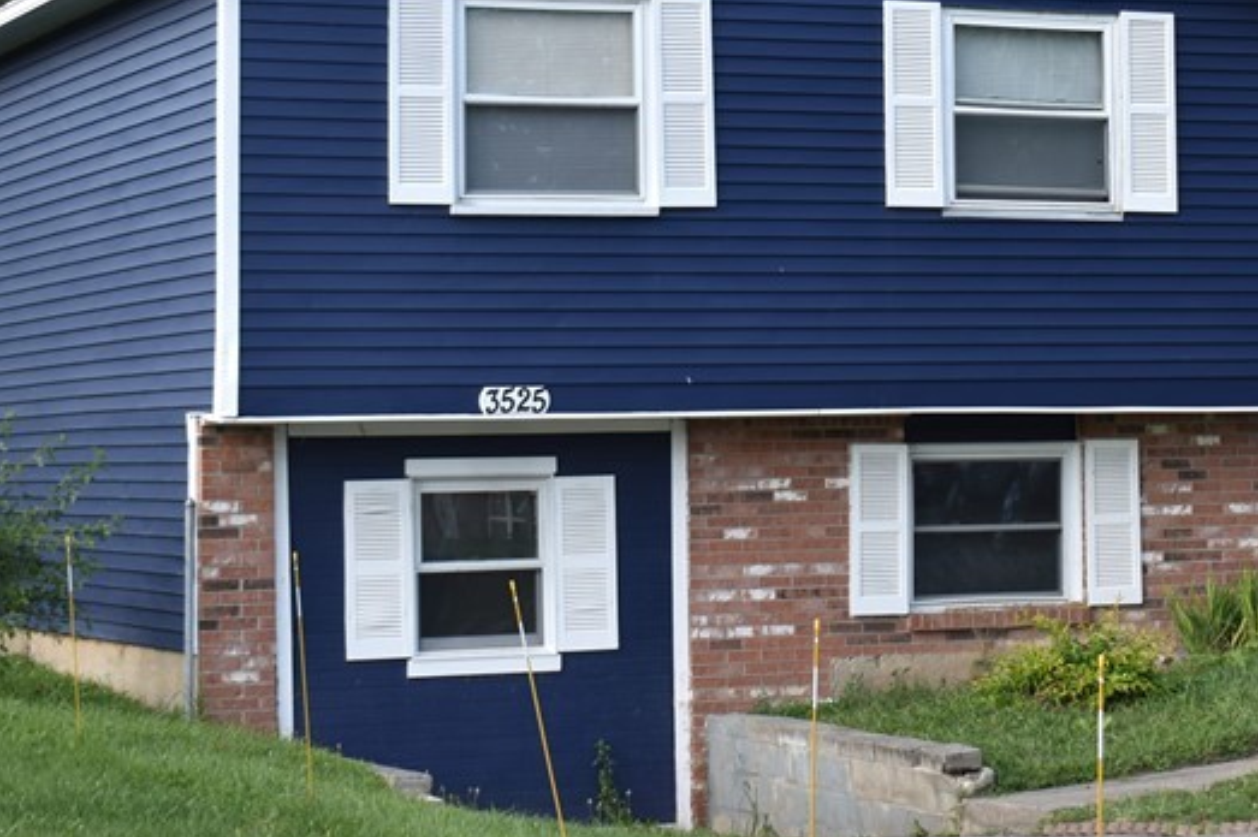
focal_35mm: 106
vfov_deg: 12.8
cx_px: 880
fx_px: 3702
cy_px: 120
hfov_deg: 19.2
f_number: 4.5
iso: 100
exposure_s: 1/160
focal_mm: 34
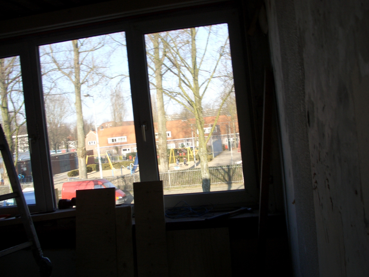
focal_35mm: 34
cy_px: 138
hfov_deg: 54.0
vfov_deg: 41.8
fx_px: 362
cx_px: 187
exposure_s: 1/250
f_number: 4
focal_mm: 7.1
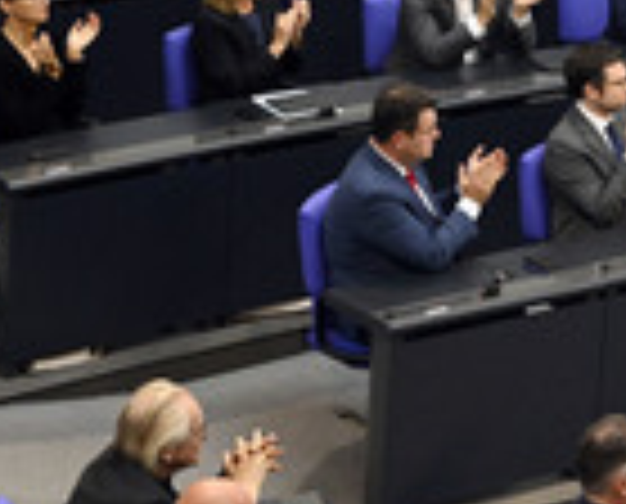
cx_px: 700
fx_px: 3493
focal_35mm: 188
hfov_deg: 10.1
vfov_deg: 8.2
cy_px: -99
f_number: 4.8
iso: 5000
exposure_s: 1/320
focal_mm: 62
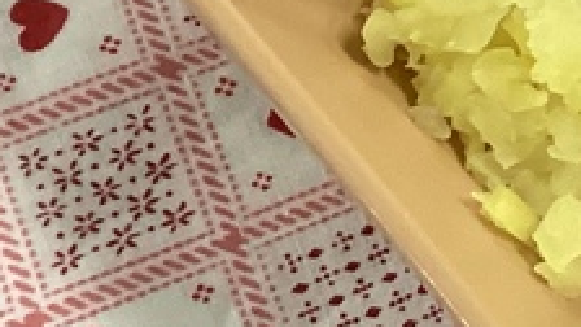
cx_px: 1219
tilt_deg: -63.1
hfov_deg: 12.3
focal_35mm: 151
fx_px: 2326
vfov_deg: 7.9
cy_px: -187
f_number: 2.4
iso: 320
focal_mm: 3.3
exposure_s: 1/60
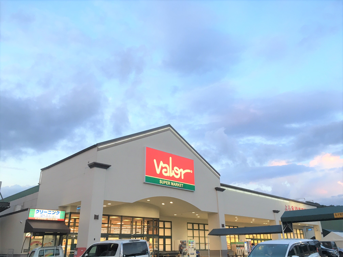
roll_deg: +0.7
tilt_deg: +22.1
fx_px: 287
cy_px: 128
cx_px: 172
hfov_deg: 61.7
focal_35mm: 29
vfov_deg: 48.2
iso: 25
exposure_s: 1/30
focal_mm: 4.15
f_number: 2.2
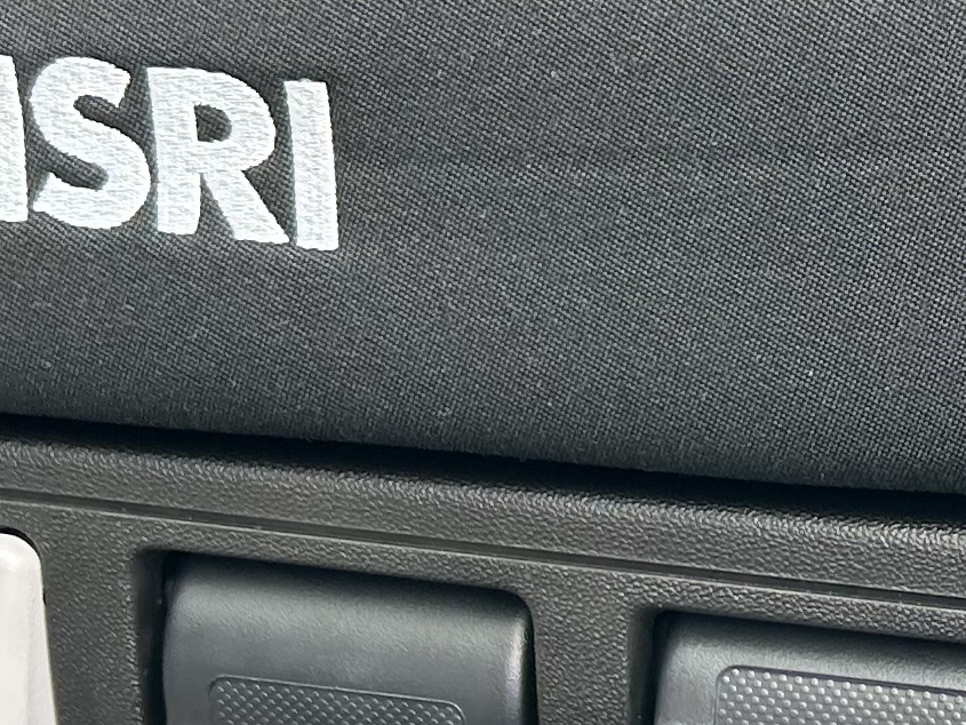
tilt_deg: -14.1
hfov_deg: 15.4
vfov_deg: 12.0
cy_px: 416
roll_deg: -0.8
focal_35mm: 124
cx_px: 1142
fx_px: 3461
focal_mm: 5.7
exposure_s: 1/190
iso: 50
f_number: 1.5
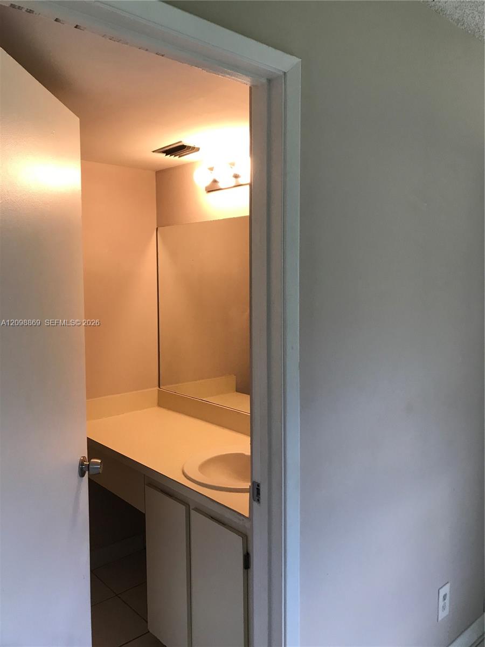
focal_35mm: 28
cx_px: 242
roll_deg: +0.4
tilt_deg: -4.2
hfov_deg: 49.7
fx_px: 523
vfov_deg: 63.4
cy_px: 324
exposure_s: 1/40
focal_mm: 3.99
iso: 25
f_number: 1.8
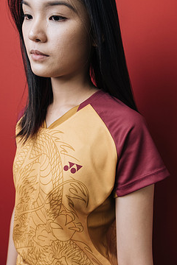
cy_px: 123
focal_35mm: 30
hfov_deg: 43.6
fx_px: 221
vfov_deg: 61.9
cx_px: 91
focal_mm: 16
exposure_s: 1/125
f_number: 3.2
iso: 800
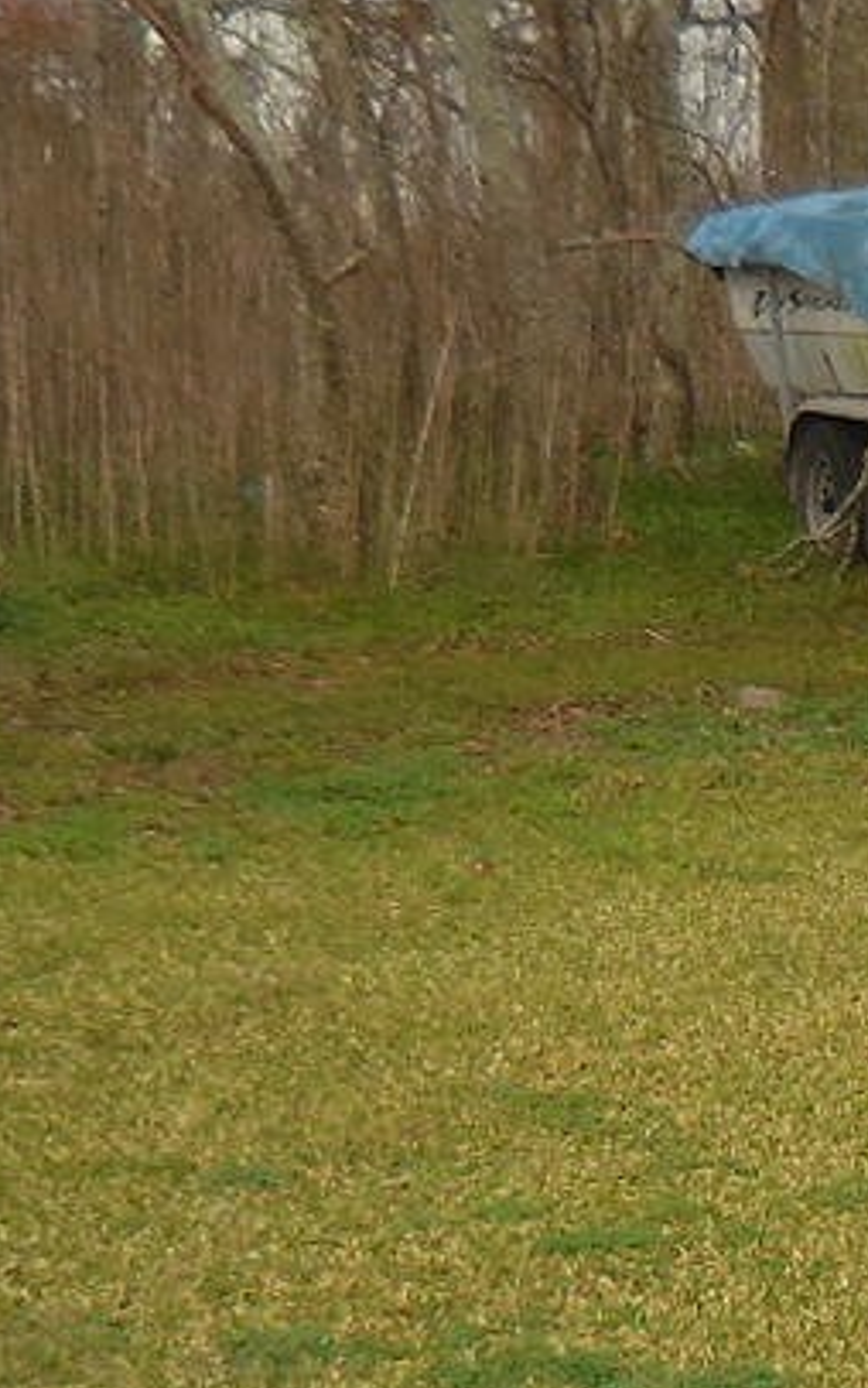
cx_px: 1439
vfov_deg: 17.8
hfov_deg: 10.7
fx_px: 4425
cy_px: 923
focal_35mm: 117
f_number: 3.5
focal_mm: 5
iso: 125
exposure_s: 1/800
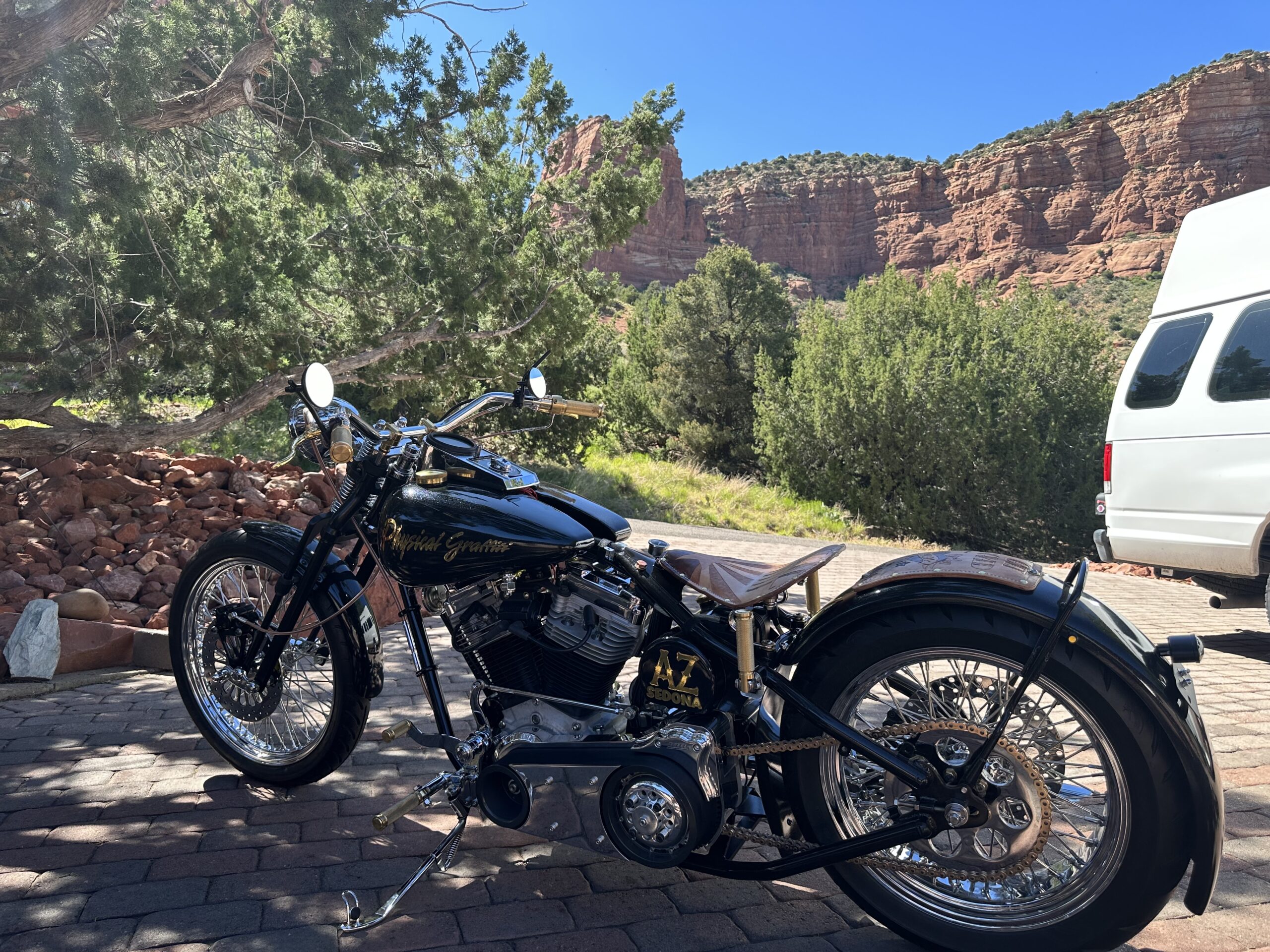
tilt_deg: +3.5
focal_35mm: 24
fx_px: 881
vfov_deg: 56.8
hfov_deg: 71.6
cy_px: 476
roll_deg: -1.6
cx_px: 635
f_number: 1.78
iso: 80
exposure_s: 1/836
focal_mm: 6.86
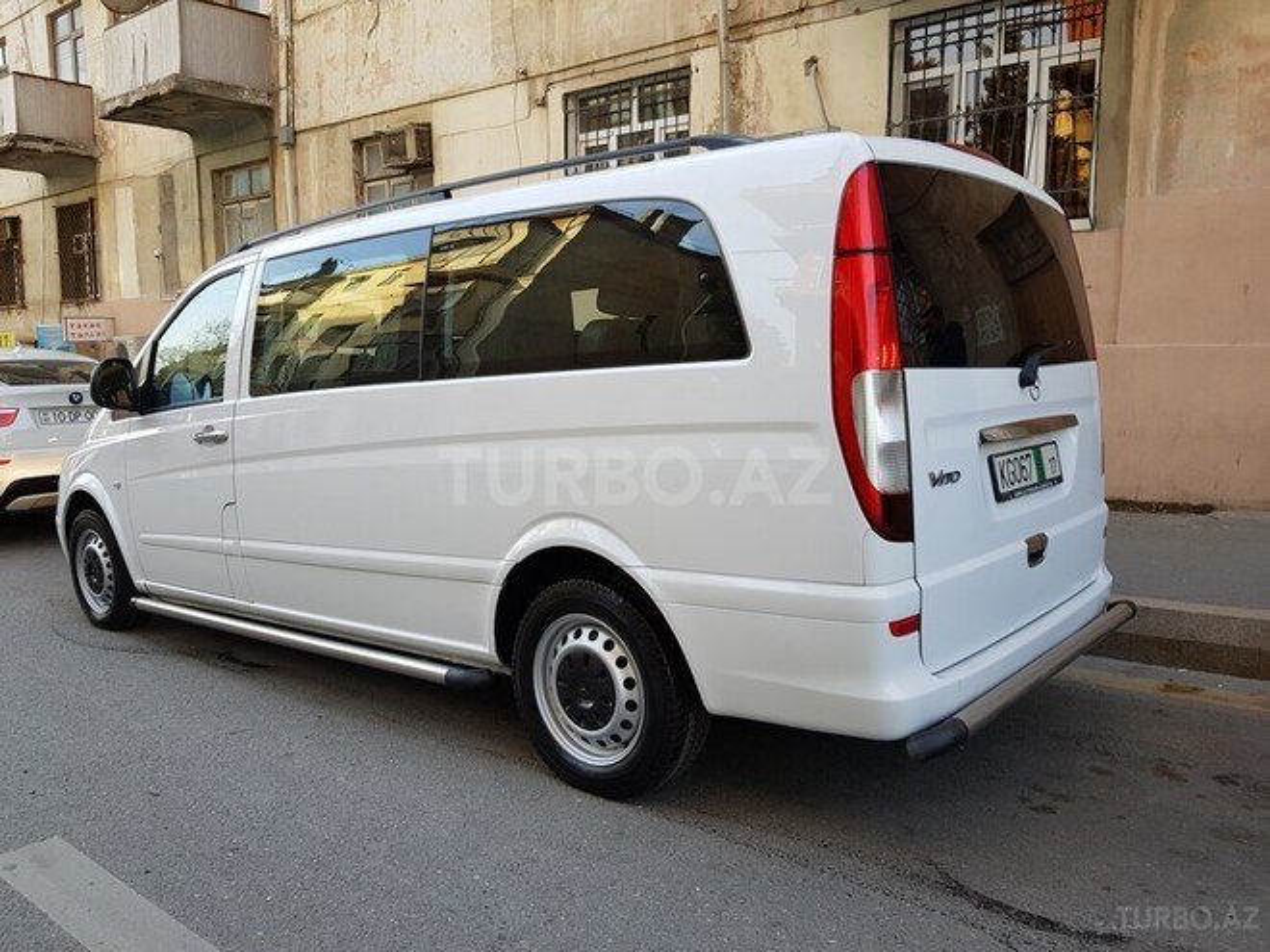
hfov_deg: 67.3
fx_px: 954
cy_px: 476
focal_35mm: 26
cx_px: 635
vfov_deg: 53.1
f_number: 1.7
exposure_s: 1/148
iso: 40
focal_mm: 4.2
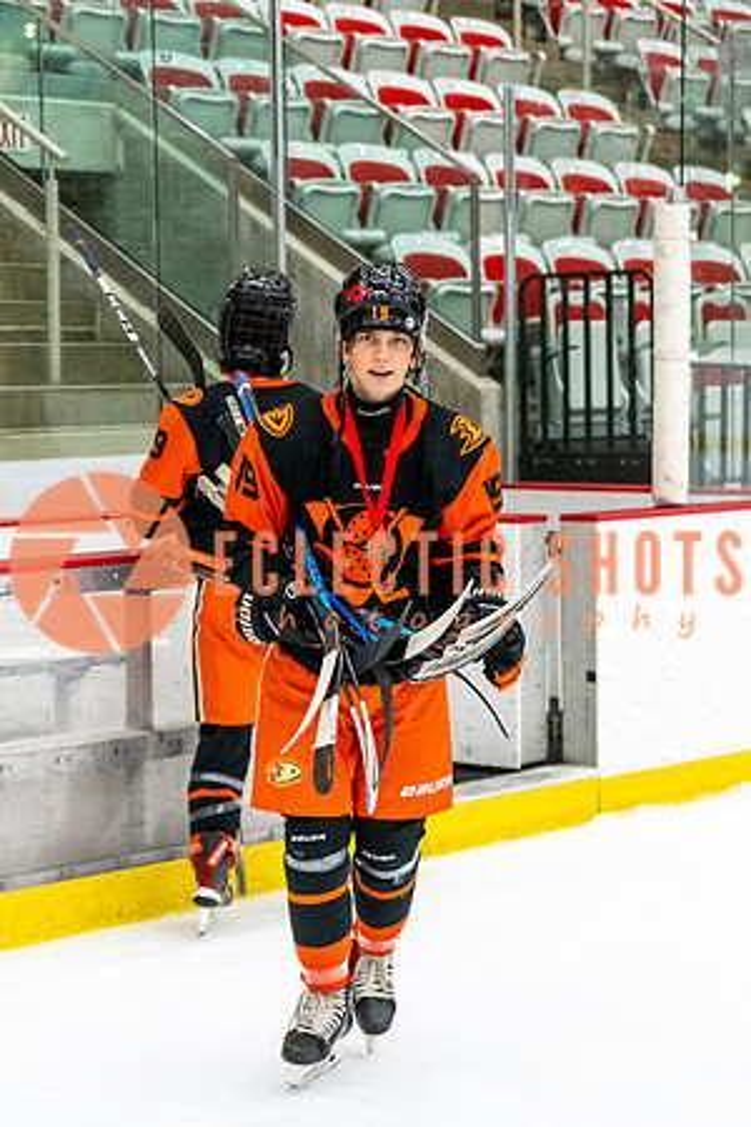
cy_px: 564
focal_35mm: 94
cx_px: 448
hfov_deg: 14.6
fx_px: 2930
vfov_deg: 21.8
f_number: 2.8
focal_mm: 62
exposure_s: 1/640
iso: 4000
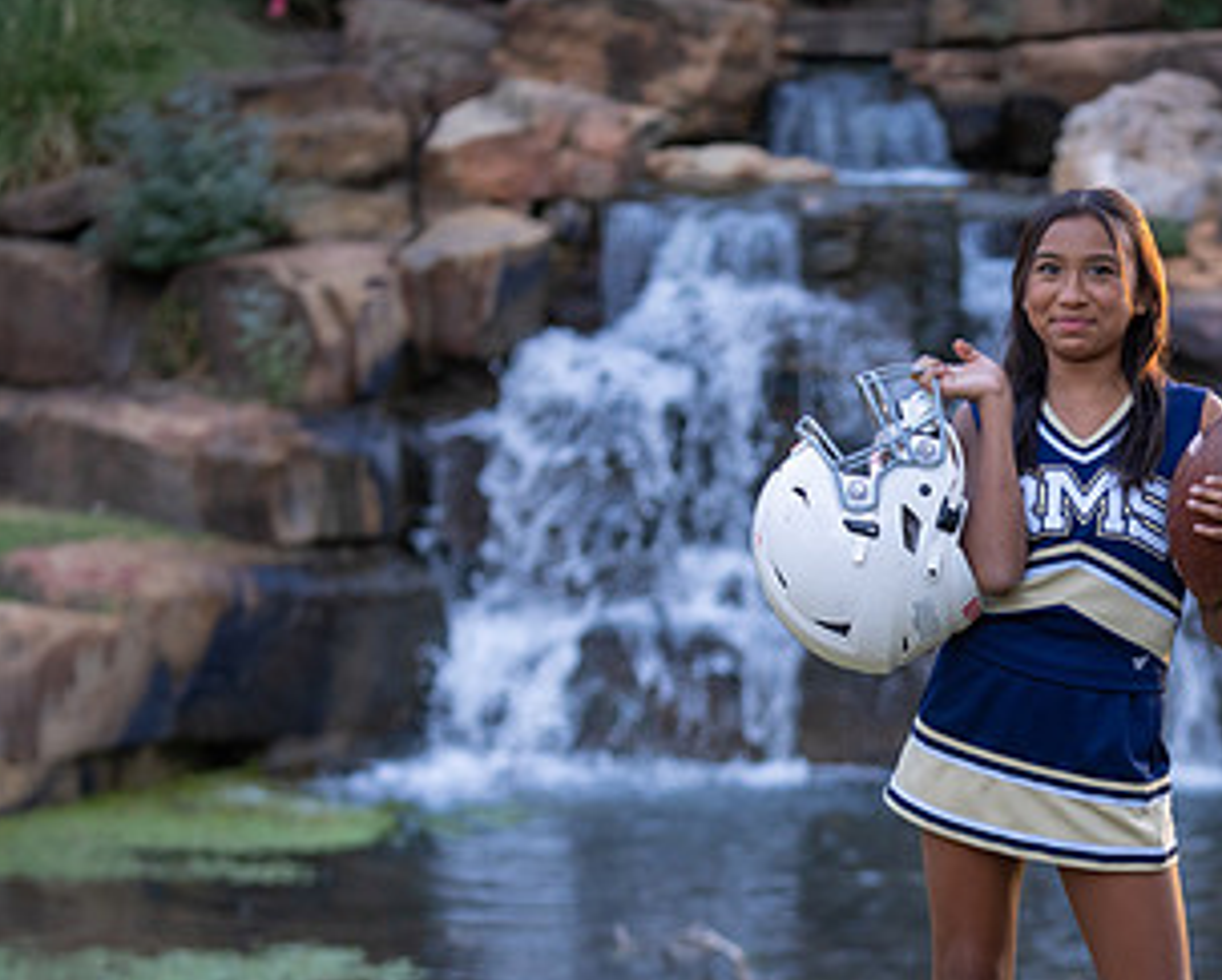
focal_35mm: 149
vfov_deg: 10.4
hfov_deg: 12.8
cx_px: 1073
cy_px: 764
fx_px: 5394
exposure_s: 1/320
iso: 640
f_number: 2.8
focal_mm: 83
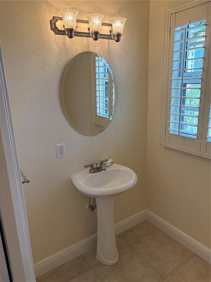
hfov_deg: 53.1
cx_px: 106
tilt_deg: -15.1
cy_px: 141
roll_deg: +1.2
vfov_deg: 67.3
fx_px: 211
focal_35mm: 26
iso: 125
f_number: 1.6
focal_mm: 5.96
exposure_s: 1/189
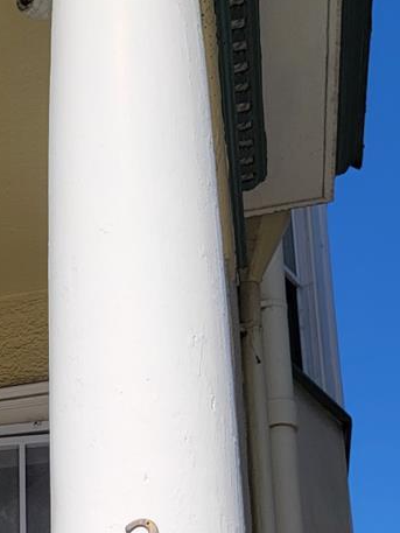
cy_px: 605
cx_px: -173
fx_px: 1263
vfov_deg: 22.3
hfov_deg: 16.6
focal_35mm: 82
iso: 20
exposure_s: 1/1361
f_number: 1.8
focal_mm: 7
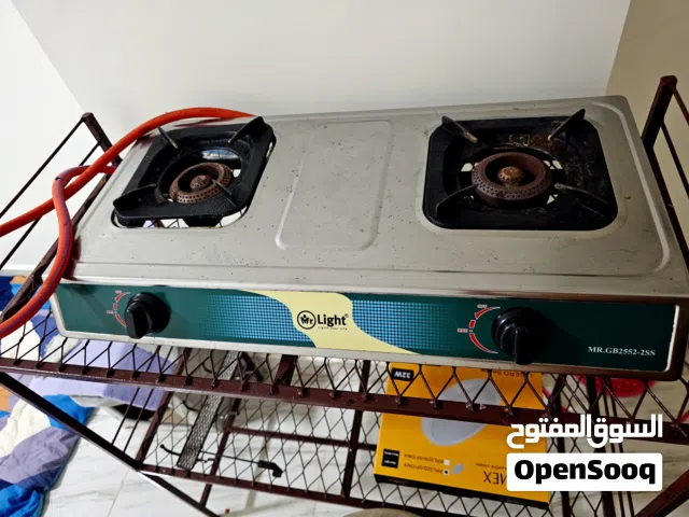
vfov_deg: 58.9
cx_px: 344
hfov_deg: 73.9
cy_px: 258
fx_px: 458
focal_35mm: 23
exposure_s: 1/33.3
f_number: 1.7
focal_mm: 6.3
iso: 640
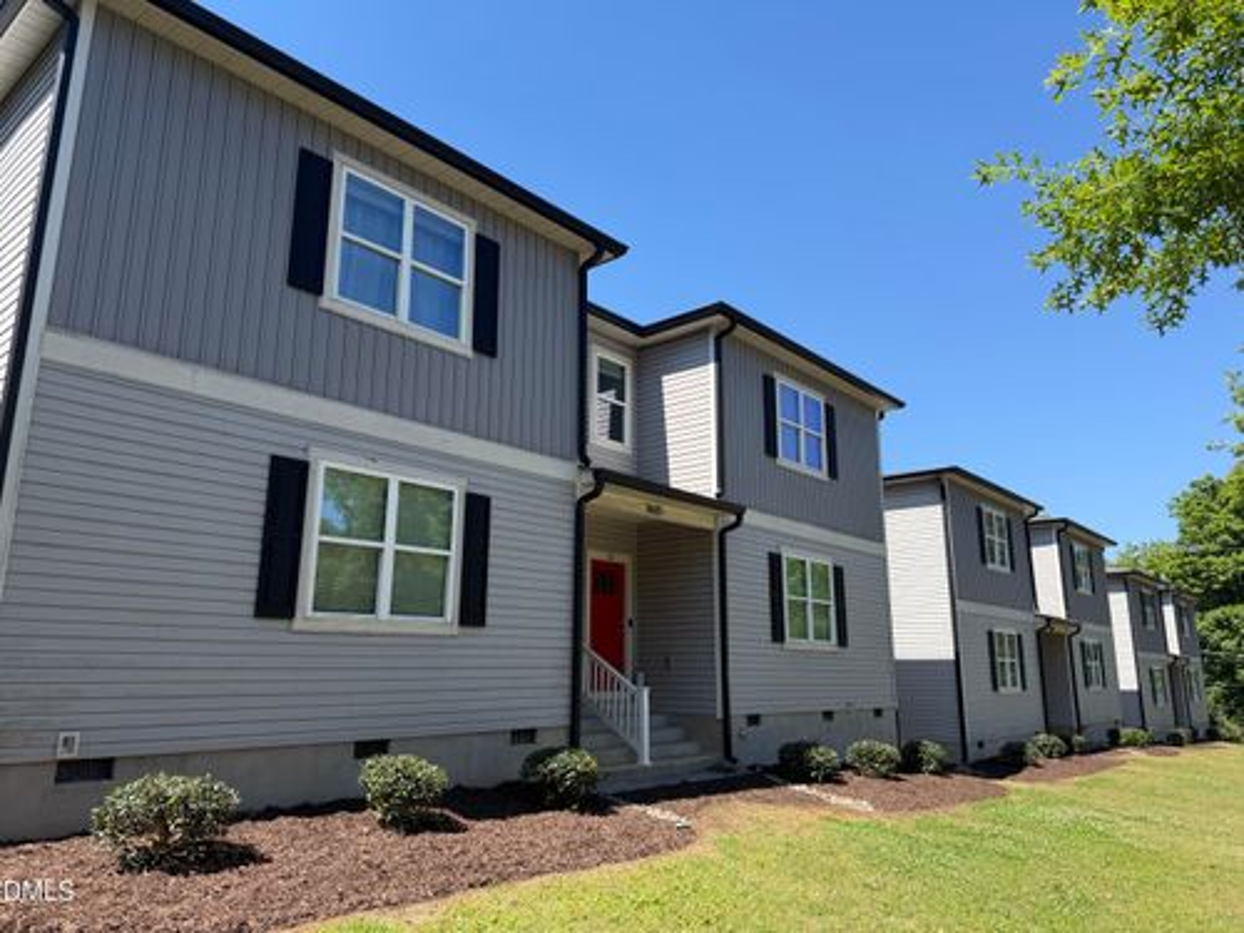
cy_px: 466
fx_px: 862
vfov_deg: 56.8
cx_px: 622
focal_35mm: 24
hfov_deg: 71.6
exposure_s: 1/2299
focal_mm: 6.76
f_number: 1.78
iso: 80
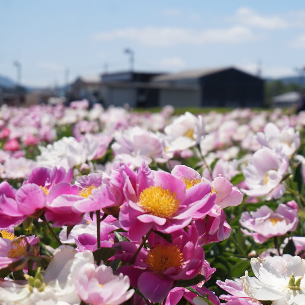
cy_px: 153
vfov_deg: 18.1
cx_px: 190
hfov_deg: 18.1
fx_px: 957
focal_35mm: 96
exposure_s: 1/640
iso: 100
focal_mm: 50
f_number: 5.6
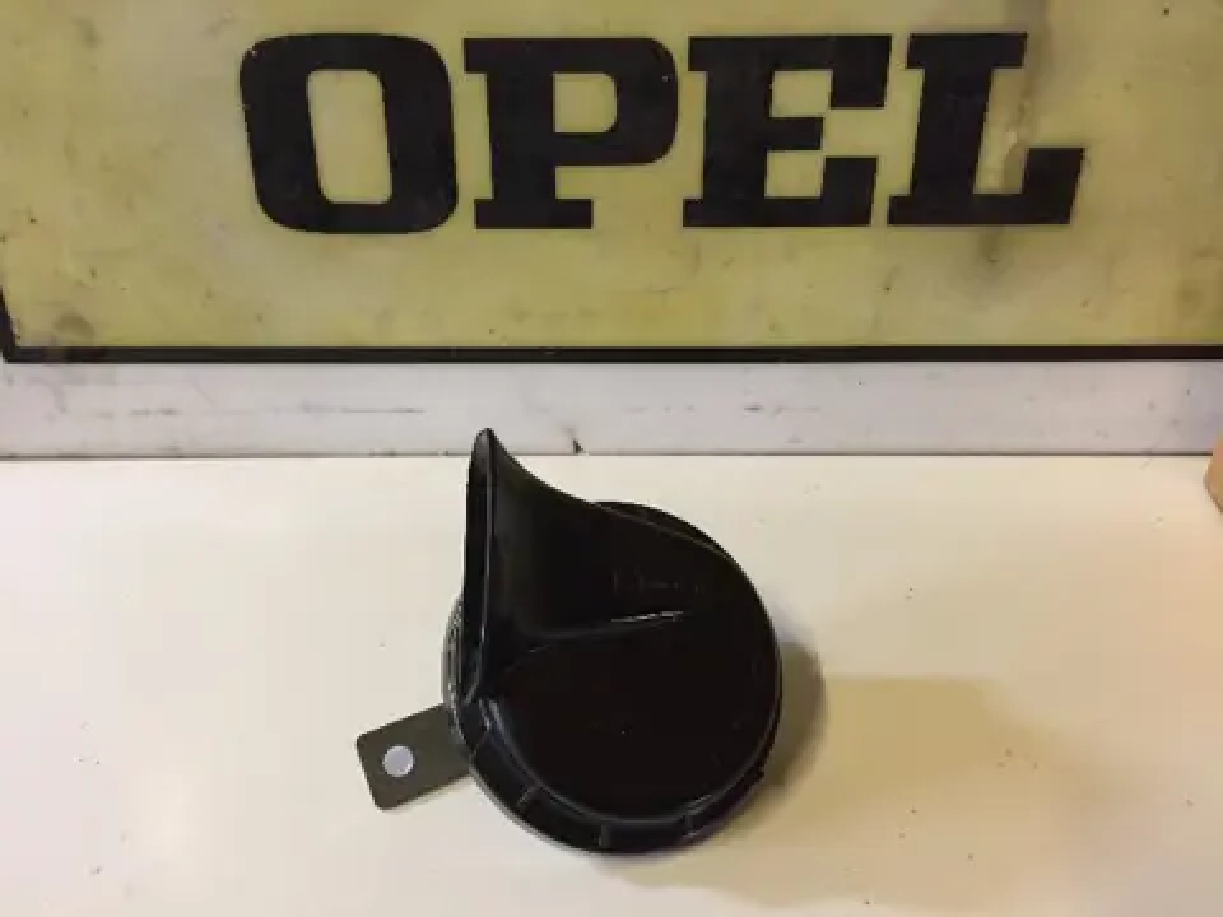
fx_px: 1025
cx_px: 612
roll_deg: -2.0
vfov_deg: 48.2
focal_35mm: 29
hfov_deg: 61.7
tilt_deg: -35.6
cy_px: 458
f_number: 2.2
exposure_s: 1/33
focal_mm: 4.15
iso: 250
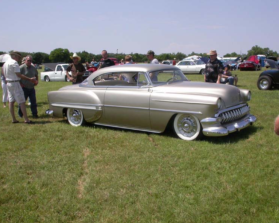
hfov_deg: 45.8
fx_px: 330
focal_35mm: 40
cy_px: 112
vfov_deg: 37.3
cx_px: 147
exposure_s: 1/368
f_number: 7.5
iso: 100
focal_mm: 7.85
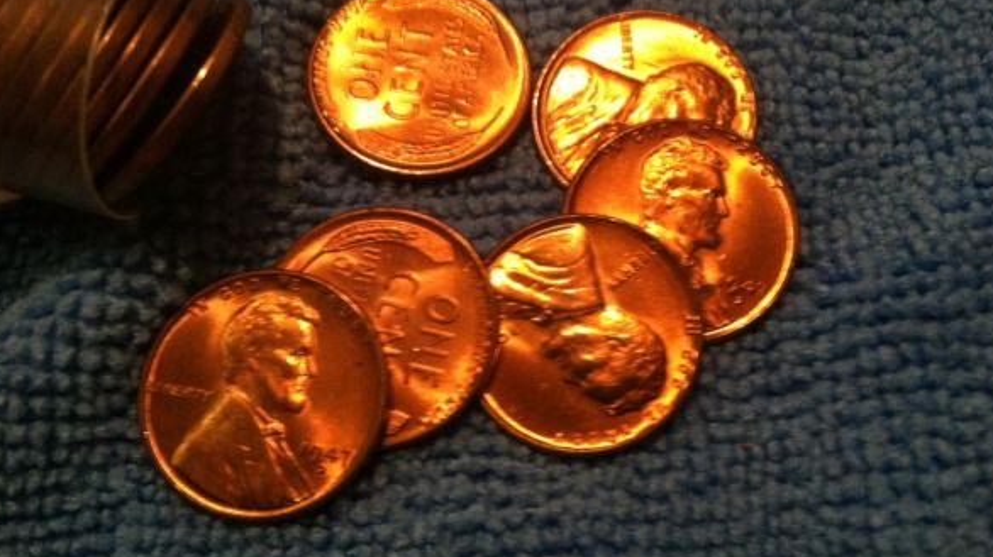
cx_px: 496
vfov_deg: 30.4
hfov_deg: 51.6
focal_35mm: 39
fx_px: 1026
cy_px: 281
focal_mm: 3.85
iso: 640
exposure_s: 1/15
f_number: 2.8
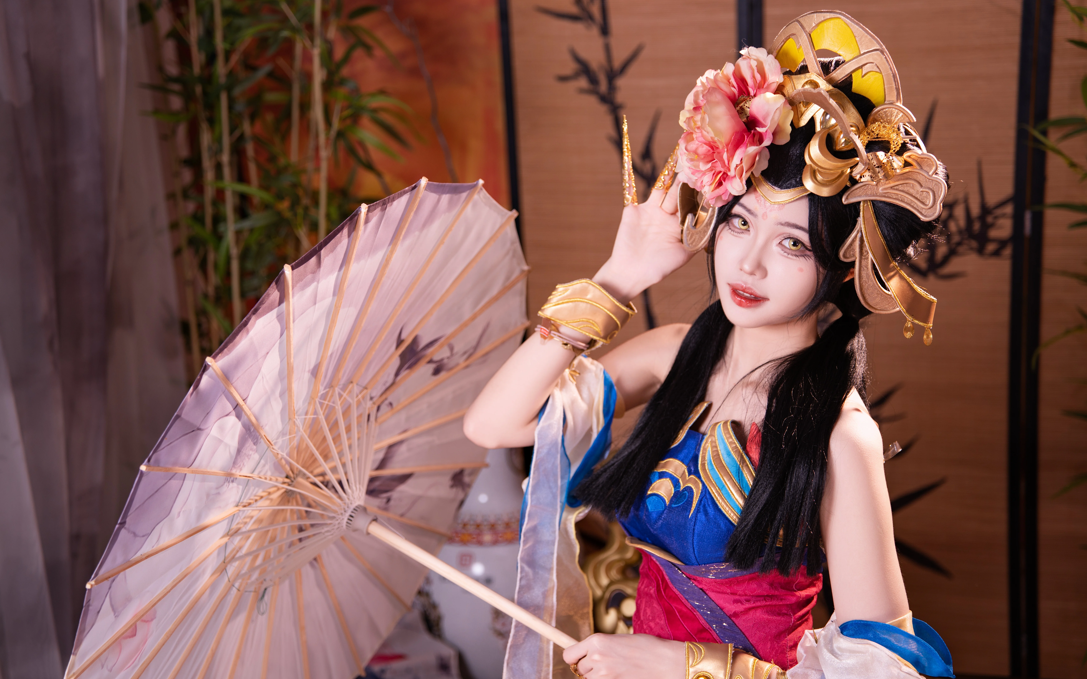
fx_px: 1718
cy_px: 367
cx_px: 538
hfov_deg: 35.1
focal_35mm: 58
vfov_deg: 22.4
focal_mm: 56
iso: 125
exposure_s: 1/80
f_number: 2.8
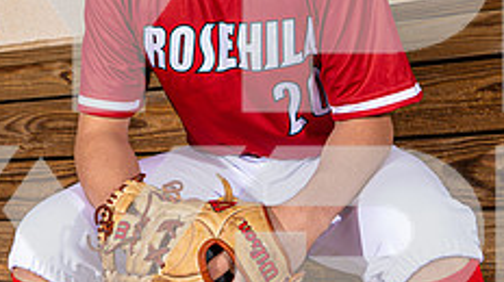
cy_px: -1
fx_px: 841
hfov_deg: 33.2
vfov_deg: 18.6
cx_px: 200
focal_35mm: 63
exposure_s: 1/250
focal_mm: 24
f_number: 5.6
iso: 100
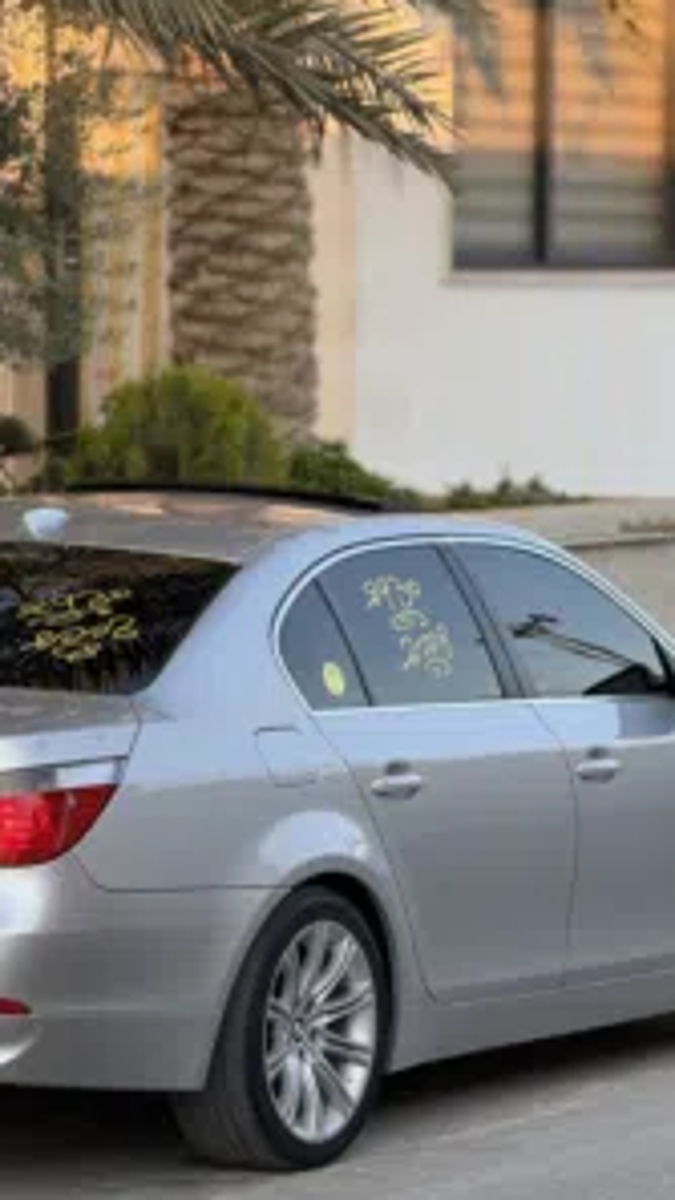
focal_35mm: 176
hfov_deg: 6.9
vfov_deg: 12.2
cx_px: 226
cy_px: 598
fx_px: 5602
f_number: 2.8
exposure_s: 1/108
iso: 50
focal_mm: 15.66
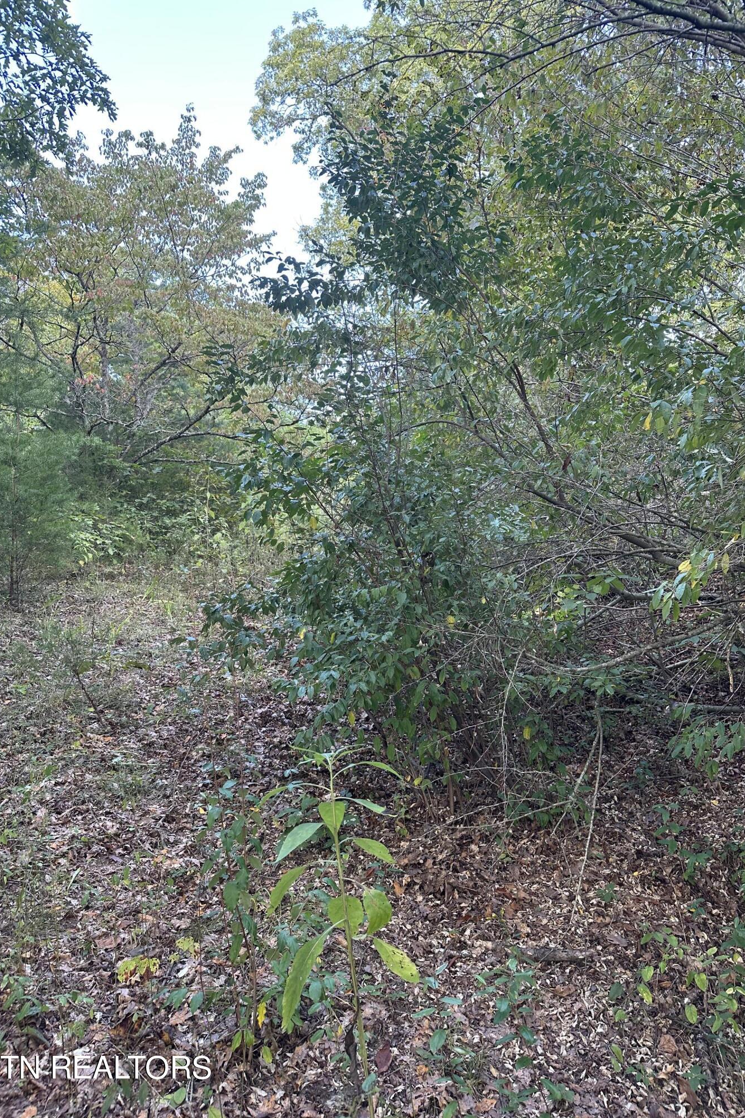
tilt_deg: +2.3
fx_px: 776
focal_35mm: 25
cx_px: 396
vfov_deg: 71.5
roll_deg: +3.8
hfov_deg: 51.2
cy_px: 559
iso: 125
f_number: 1.78
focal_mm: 6.86
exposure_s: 1/121
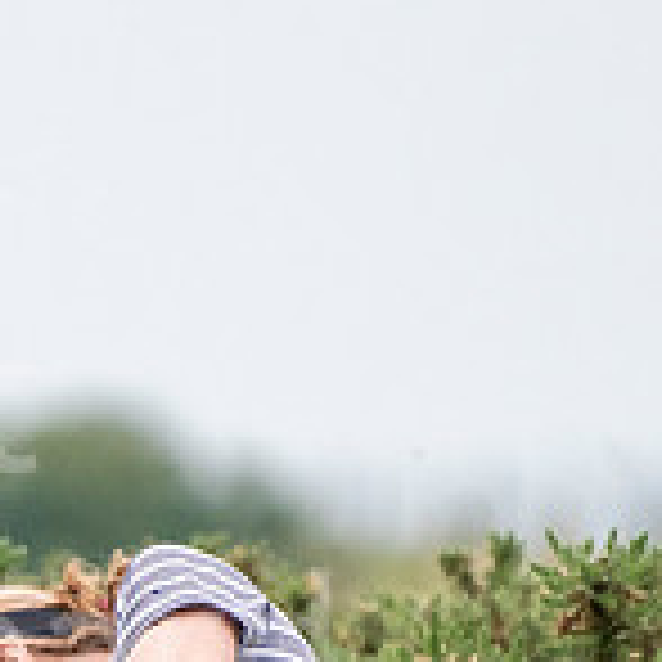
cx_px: -243
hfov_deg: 0.9
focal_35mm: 1966
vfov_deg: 0.9
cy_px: 691
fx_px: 42537
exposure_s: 1/1000
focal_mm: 390
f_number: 5.6
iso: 1600
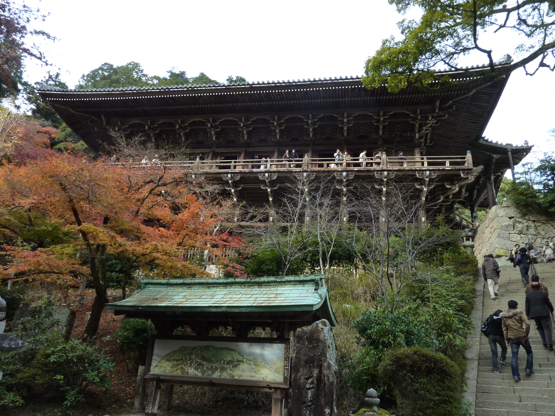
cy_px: 208
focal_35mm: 25
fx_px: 401
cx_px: 278
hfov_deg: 69.4
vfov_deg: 54.9
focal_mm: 4.1
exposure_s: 1/100
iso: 125
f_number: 4
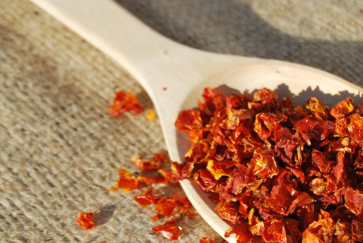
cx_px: 266
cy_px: 196
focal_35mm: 54
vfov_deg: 24.7
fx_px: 545
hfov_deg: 36.1
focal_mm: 22
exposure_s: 1/250
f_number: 8
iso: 100
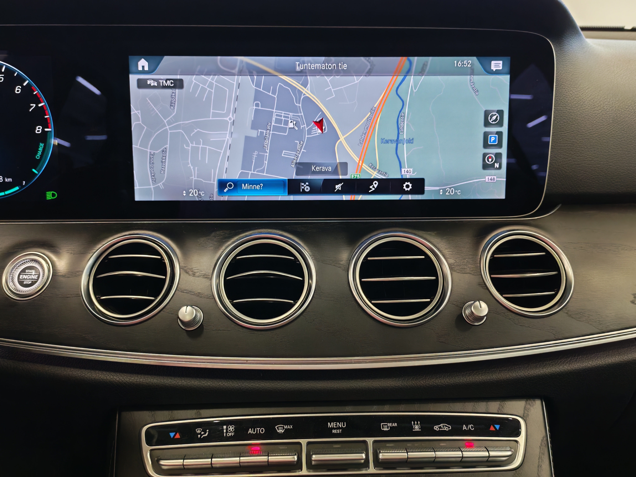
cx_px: 318
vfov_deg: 44.2
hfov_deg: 56.8
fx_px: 588
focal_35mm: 32
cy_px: 238
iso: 1250
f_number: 1.9
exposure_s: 1/100
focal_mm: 6.12
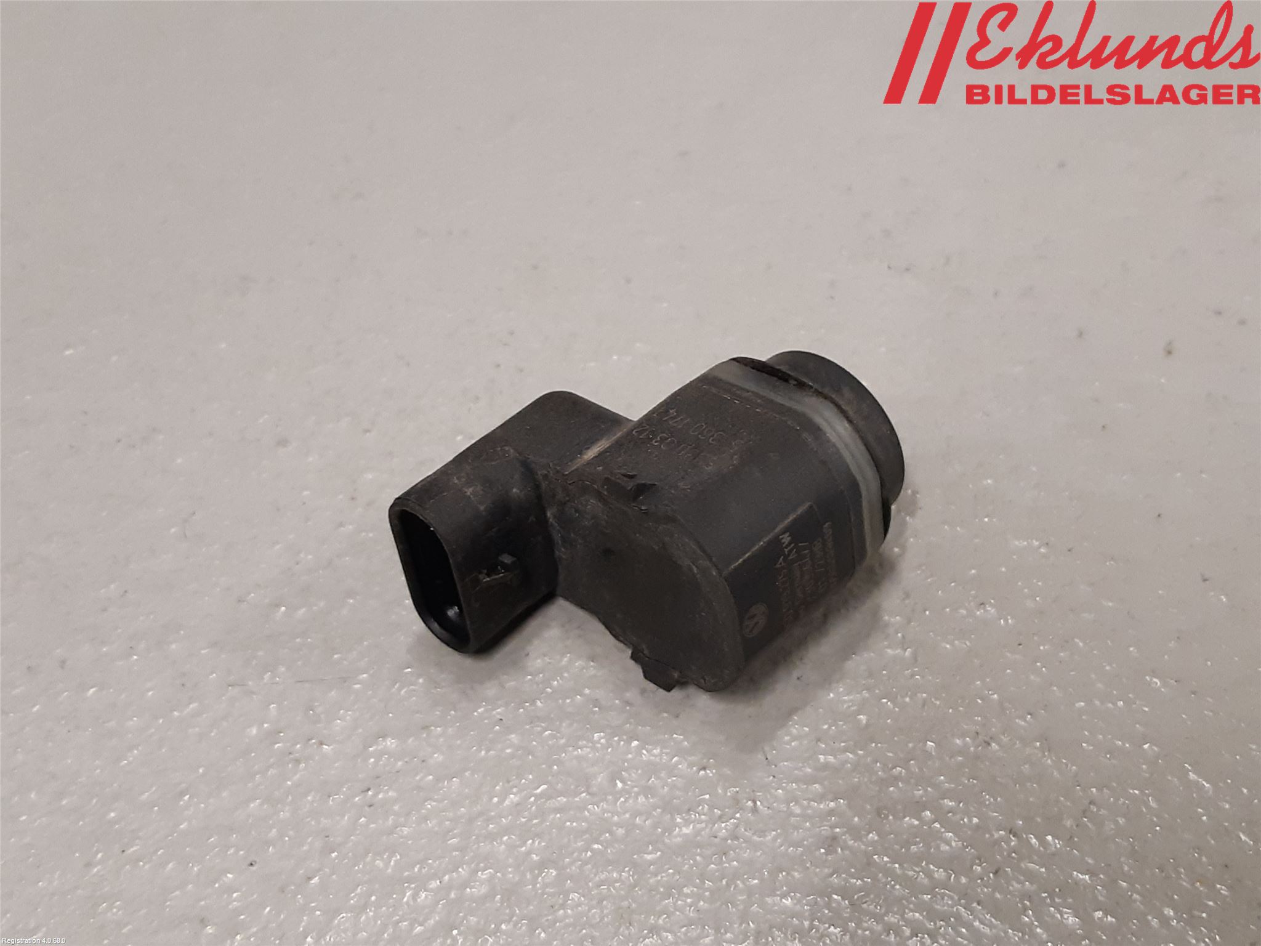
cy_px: 473
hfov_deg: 67.3
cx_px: 630
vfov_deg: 53.1
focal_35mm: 26
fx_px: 947
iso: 160
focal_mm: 3.93
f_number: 1.7
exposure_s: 1/50
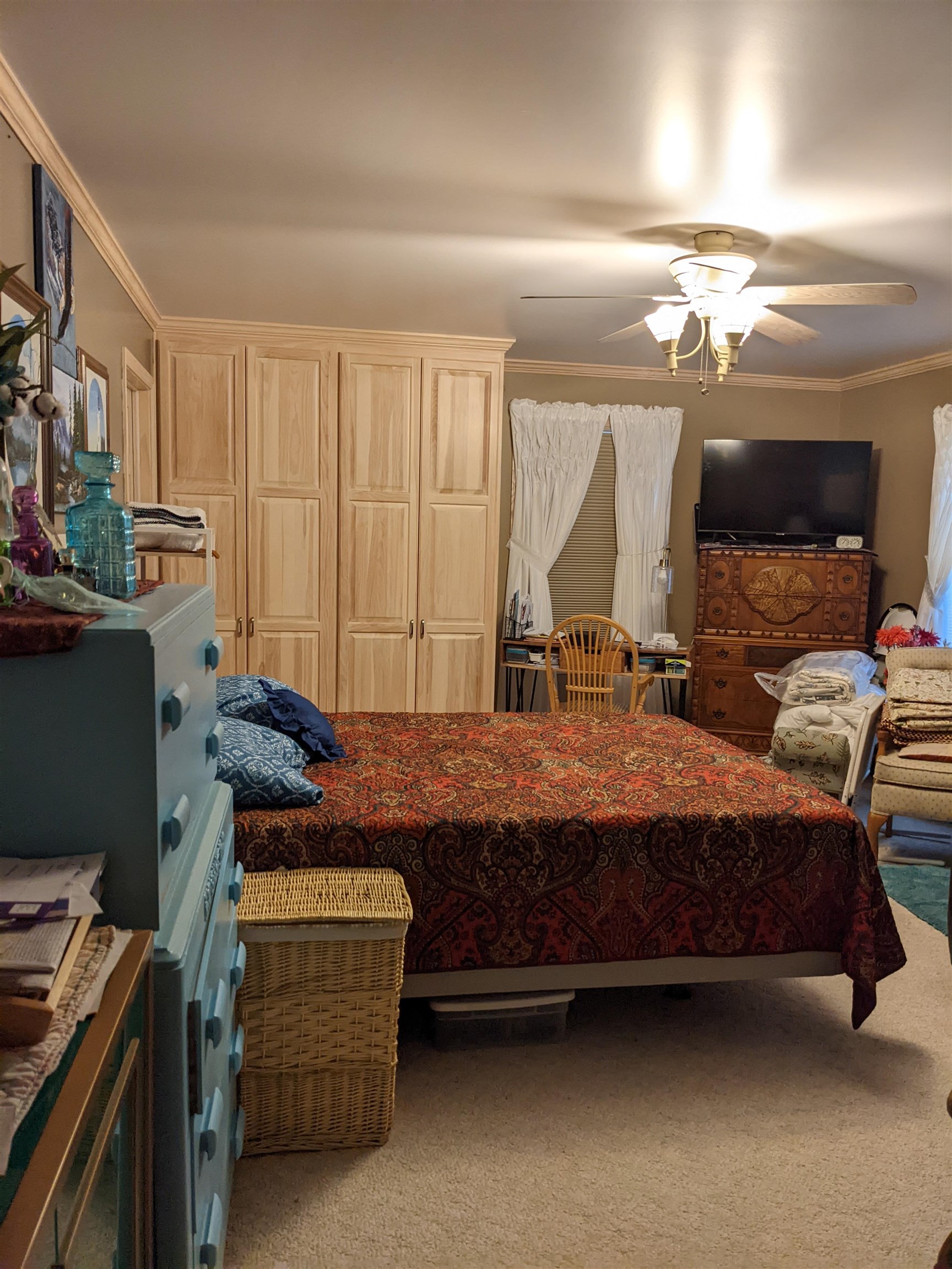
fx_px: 990
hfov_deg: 51.4
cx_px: 476
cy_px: 634
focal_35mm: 27
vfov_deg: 65.3
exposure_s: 1/120
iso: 136
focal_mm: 4.38
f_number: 1.73
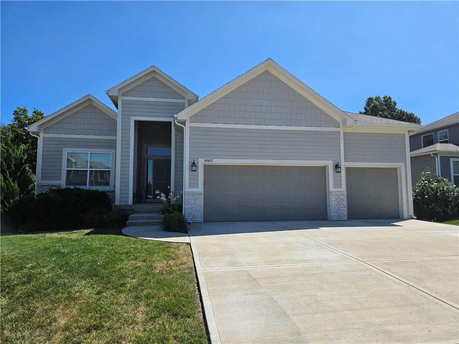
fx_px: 305
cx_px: 230
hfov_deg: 73.9
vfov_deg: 58.9
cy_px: 172
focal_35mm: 23
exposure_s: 1/2378
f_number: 1.8
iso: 25
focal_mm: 5.4
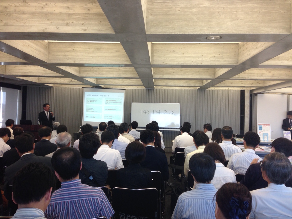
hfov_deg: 55.4
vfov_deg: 42.9
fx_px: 278
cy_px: 110
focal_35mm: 33
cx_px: 146
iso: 50
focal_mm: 4.12
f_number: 2.4
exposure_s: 1/40
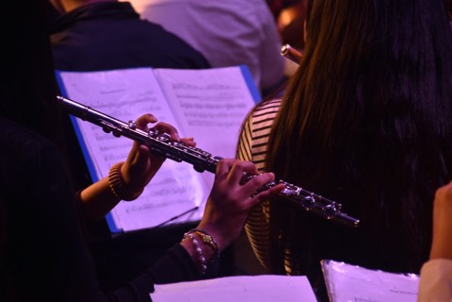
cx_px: 226
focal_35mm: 210
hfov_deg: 9.8
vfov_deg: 6.5
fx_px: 2636
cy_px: 151
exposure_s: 1/30
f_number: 5.6
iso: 400
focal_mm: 140
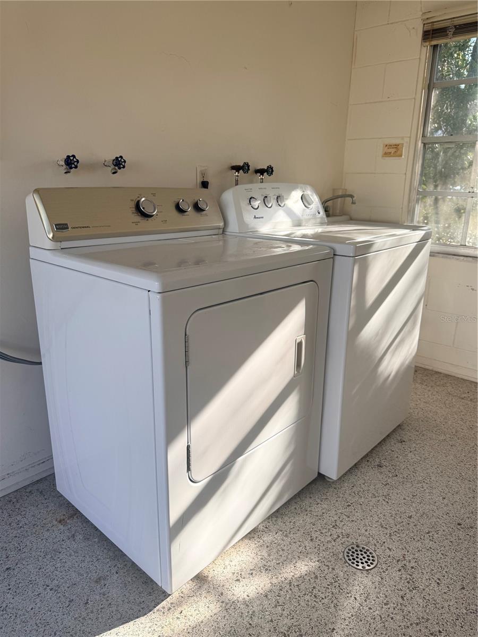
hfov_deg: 56.8
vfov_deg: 71.6
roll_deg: +0.0
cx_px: 239
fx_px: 442
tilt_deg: -16.0
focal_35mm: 24
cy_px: 318
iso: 80
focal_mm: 6.76
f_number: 1.78
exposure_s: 1/602
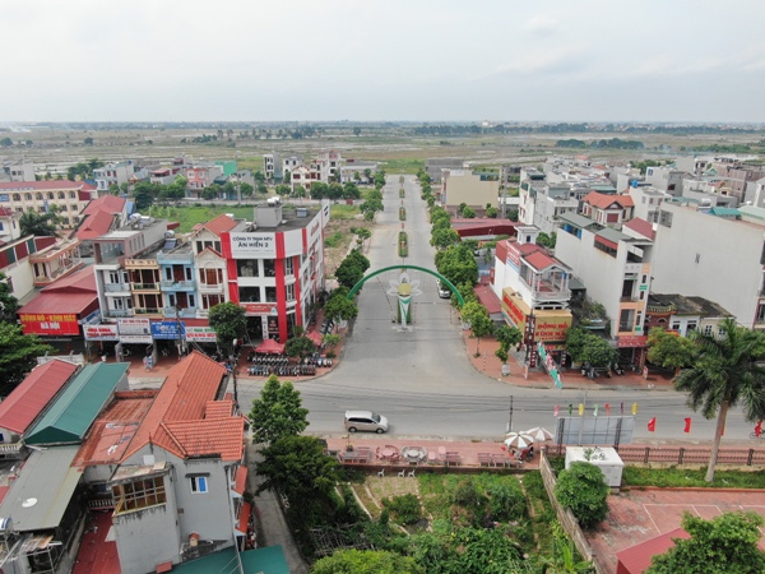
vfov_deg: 56.8
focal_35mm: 24
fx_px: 530
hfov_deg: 71.6
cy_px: 287
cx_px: 382
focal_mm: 4.39
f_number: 2.8
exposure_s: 1/1000
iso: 100
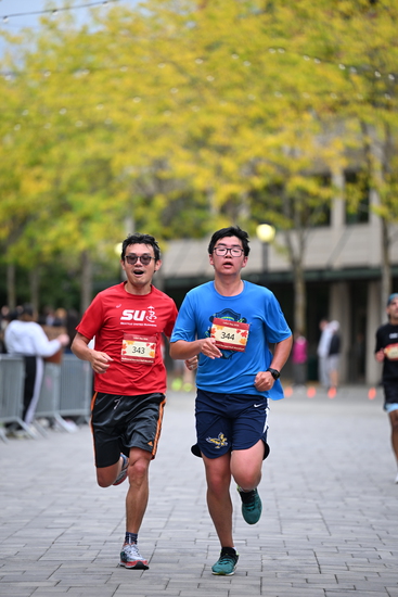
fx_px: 2734
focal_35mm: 165
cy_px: 298
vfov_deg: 12.4
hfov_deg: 8.3
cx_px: 199
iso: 640
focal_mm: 165
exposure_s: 1/2000
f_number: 2.8
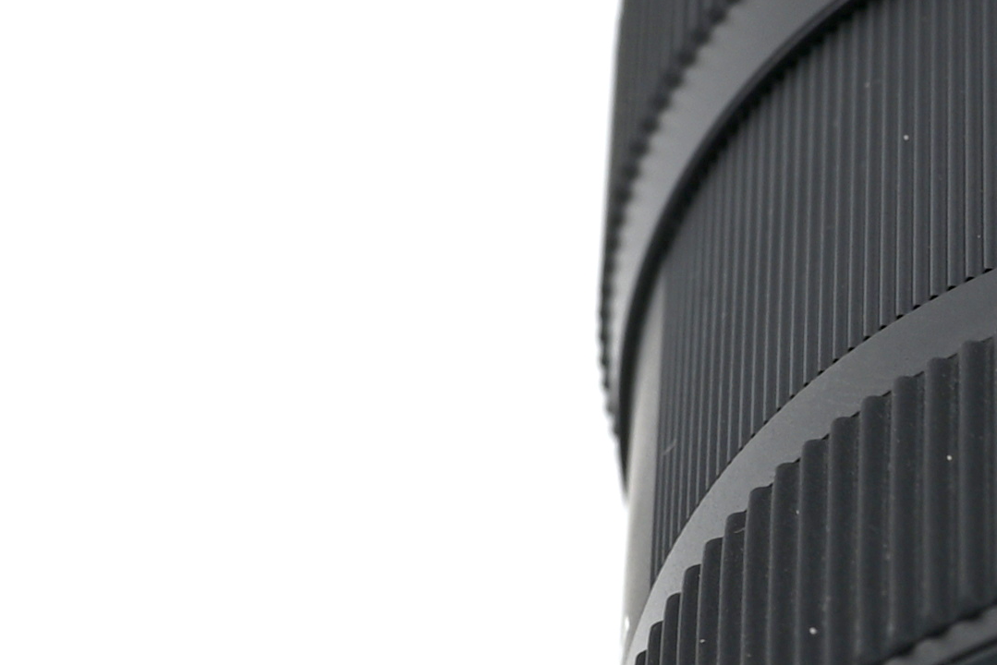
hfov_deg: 7.2
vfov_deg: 4.9
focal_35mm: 280
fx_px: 7756
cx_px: 1456
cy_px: 592
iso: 100
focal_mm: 50
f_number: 7.1
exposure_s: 1/60
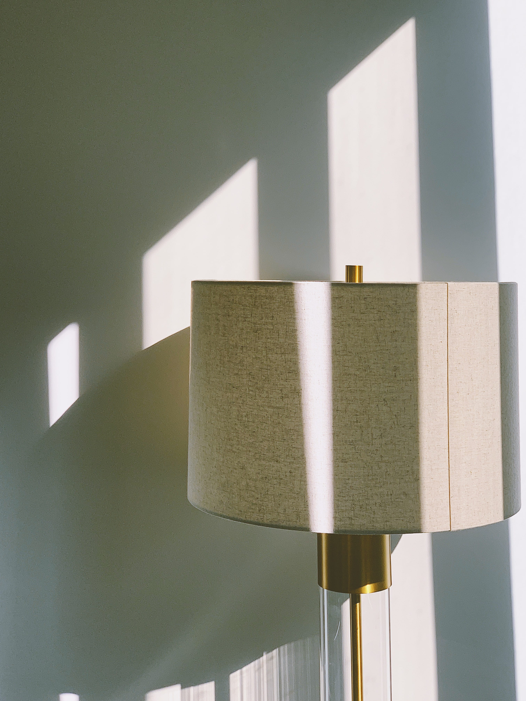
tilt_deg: -2.3
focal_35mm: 52
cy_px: 350
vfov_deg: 36.8
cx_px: 263
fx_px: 1054
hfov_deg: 28.0
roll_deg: -0.5
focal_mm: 6
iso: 16
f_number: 2.4
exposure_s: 1/578
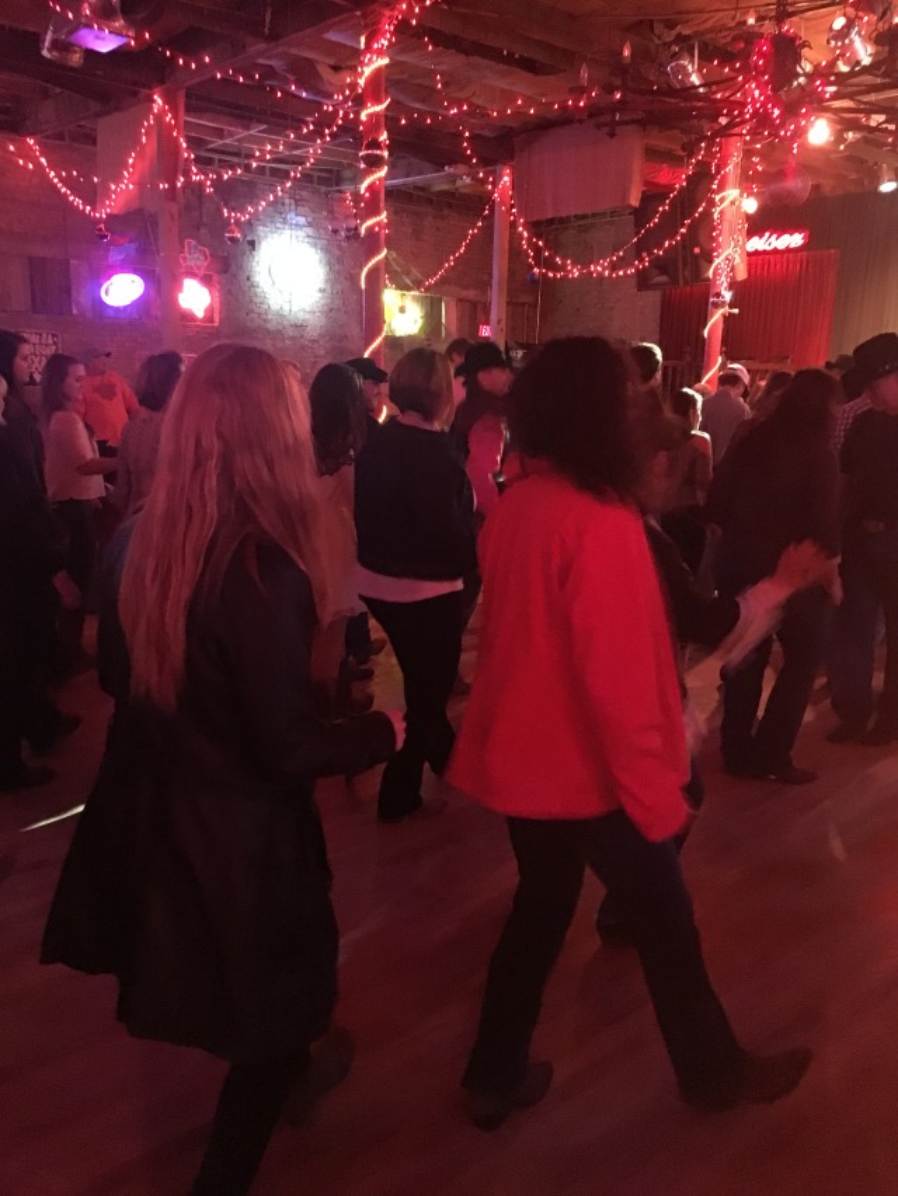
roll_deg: -1.4
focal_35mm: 29
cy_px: 598
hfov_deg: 48.2
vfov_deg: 61.7
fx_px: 1003
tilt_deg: -11.6
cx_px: 449
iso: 1000
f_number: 2.2
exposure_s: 1/15
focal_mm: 4.15
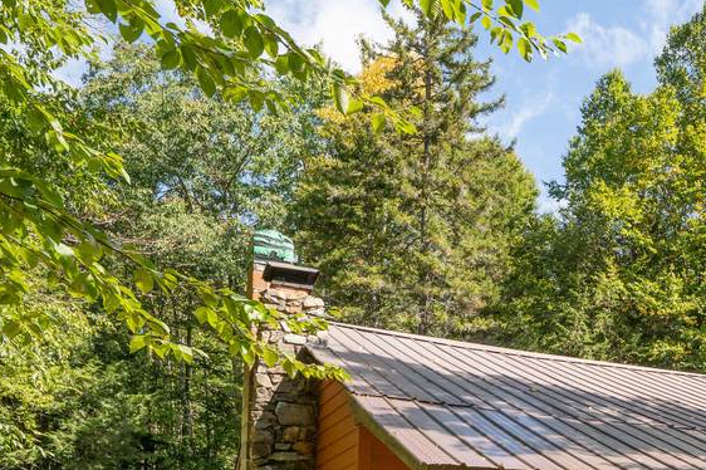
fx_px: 960
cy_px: 528
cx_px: 706
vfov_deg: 25.3
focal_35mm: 49
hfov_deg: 36.3
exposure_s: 1/100
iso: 100
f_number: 6.3
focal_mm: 21.5
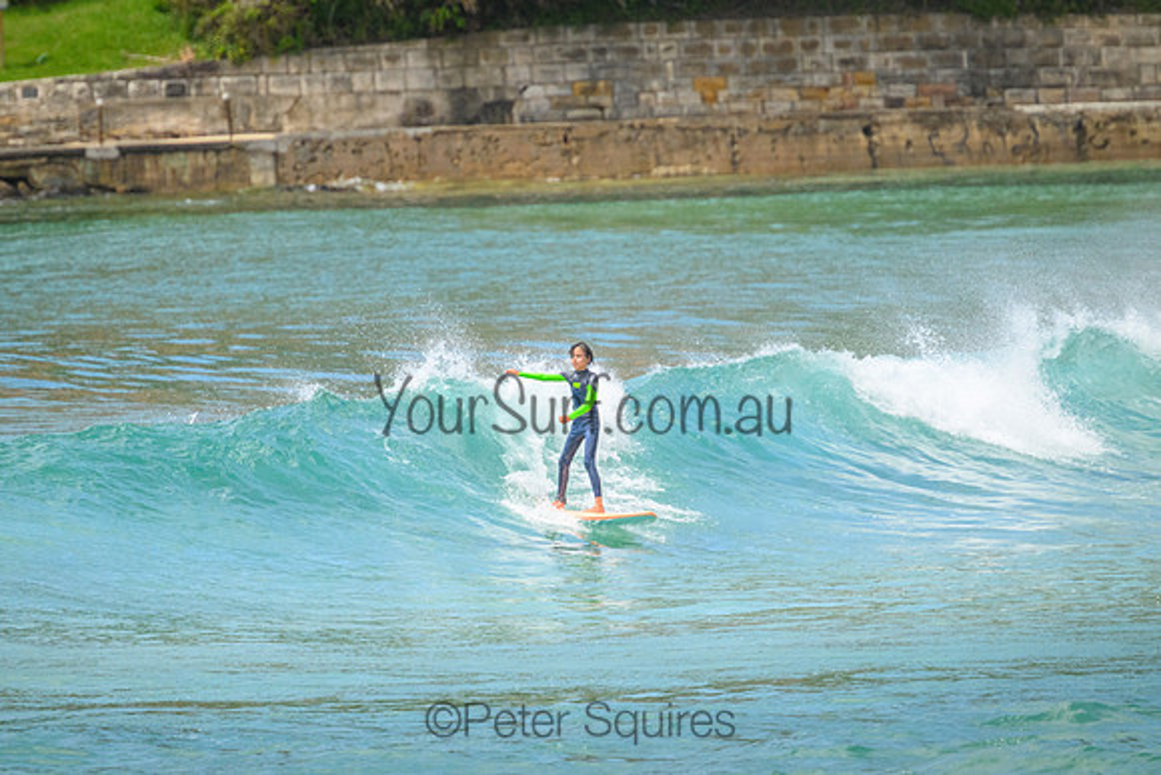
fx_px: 25805
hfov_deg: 2.6
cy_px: 388
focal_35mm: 800
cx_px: 580
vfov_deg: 1.7
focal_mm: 800
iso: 2200
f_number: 11
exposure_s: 1/3200
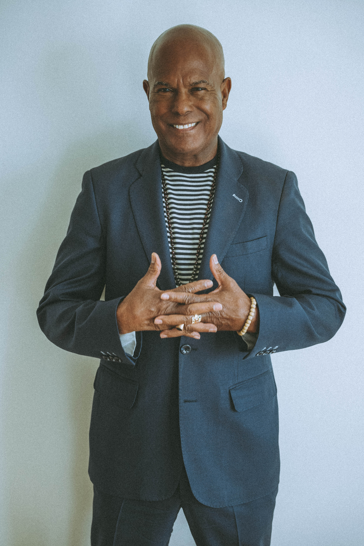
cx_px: 182
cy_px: 273
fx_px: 940
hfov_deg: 21.9
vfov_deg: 32.4
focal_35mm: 62
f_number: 2.8
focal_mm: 62
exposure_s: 1/500
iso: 1600
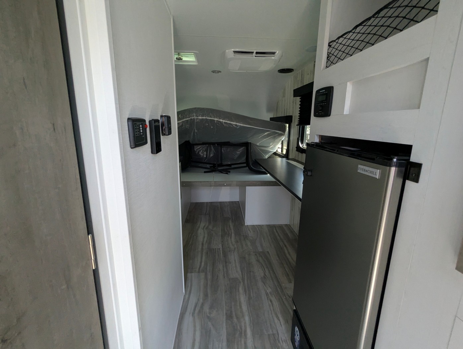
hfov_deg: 94.4
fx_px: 214
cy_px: 174
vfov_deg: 78.2
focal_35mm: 16
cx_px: 232
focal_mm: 2.35
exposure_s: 1/166
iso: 284
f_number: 2.2
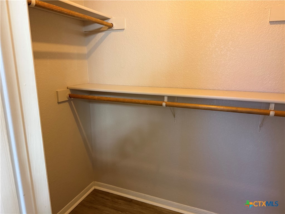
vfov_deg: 56.8
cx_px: 142
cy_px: 107
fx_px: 198
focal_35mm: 24
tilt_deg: -13.3
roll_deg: -1.0
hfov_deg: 71.6
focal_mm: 6.76
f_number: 1.78
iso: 320
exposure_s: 1/60
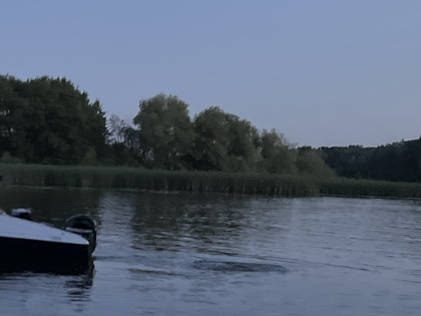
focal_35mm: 89
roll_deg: -1.3
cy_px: 352
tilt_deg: -10.0
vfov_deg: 16.1
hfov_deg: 21.4
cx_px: 27
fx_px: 1082
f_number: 1.6
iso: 1000
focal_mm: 5.1
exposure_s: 1/22
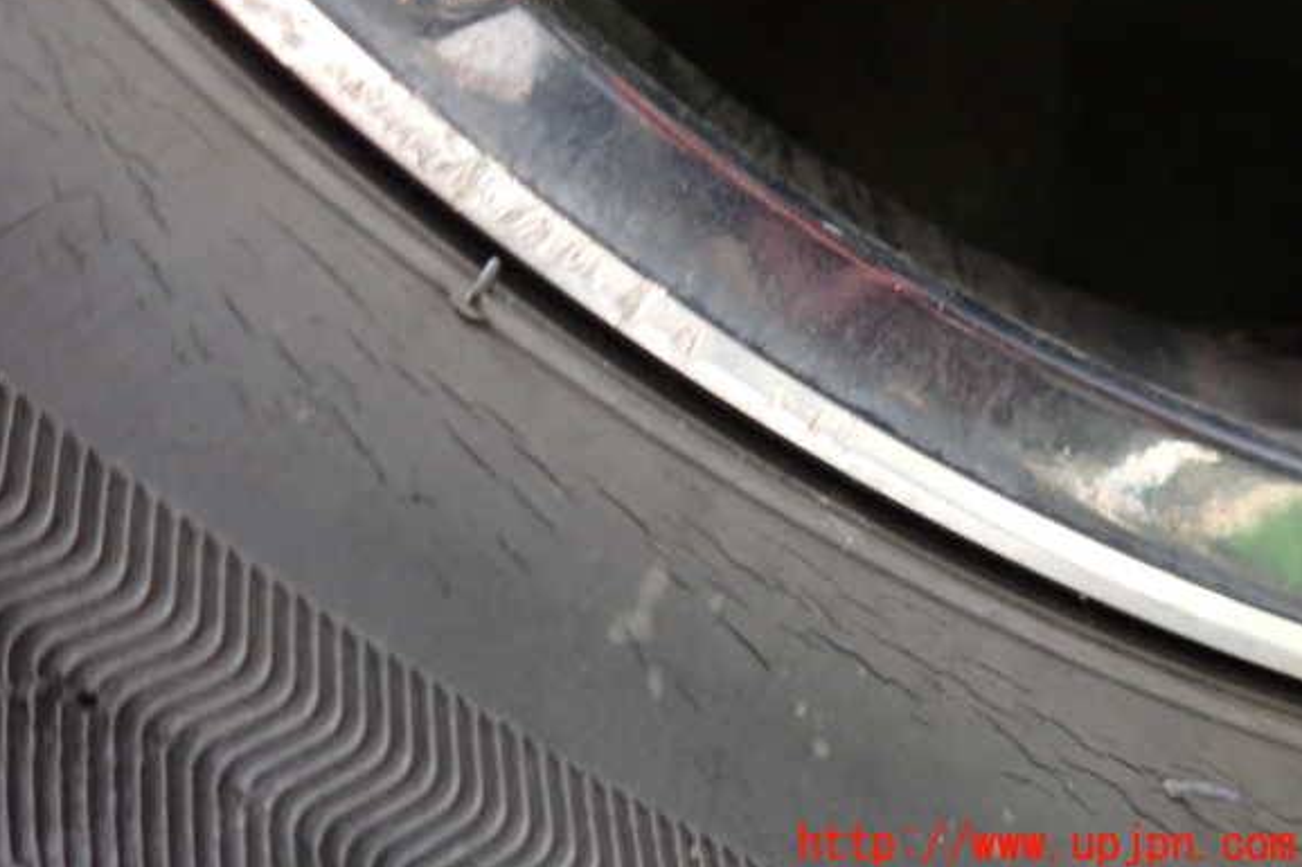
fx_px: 976
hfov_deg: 67.4
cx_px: 631
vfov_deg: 47.7
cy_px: 367
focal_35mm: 27
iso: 640
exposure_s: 1/30
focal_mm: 4.5
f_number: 2
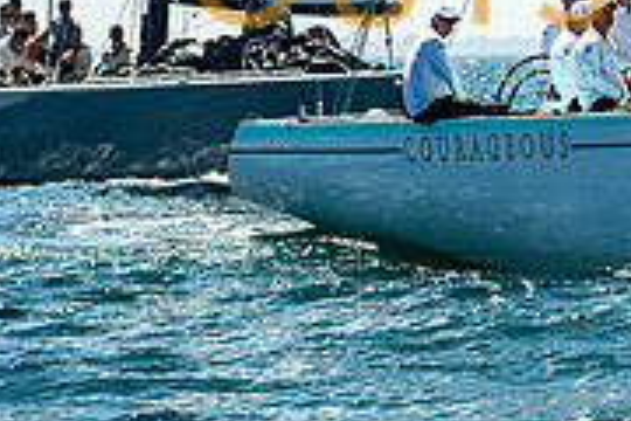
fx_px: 9307
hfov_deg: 3.9
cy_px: -46
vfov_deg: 2.6
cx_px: 946
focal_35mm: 531
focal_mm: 165
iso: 320
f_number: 5
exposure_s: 1/2500
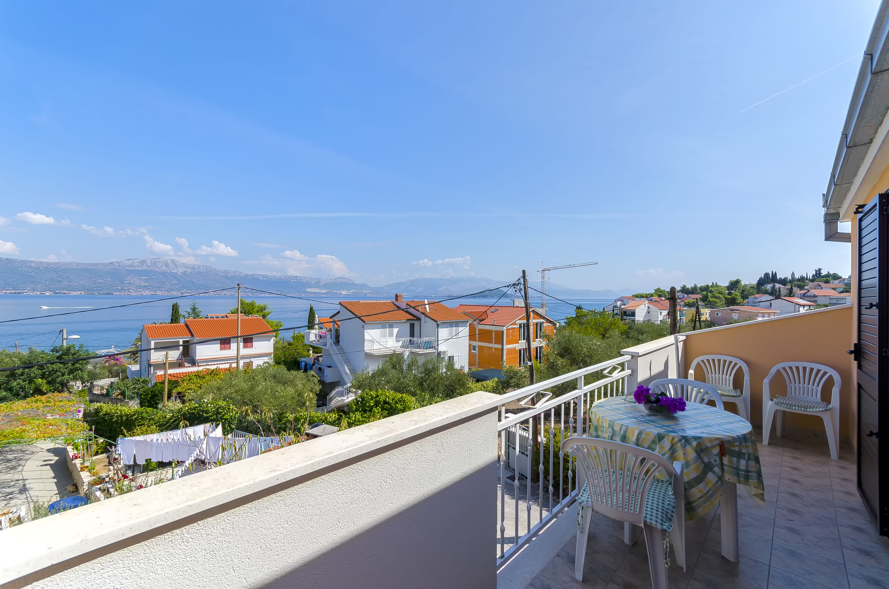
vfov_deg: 77.1
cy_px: 294
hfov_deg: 100.5
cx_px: 444
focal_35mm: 15
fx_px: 370
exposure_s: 1/800
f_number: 8
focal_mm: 10
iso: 100
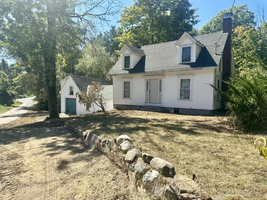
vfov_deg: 56.8
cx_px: 134
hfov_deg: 71.6
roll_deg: -1.7
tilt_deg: -3.9
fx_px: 185
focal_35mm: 24
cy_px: 100
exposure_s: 1/2660
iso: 80
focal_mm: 6.86
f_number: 1.78
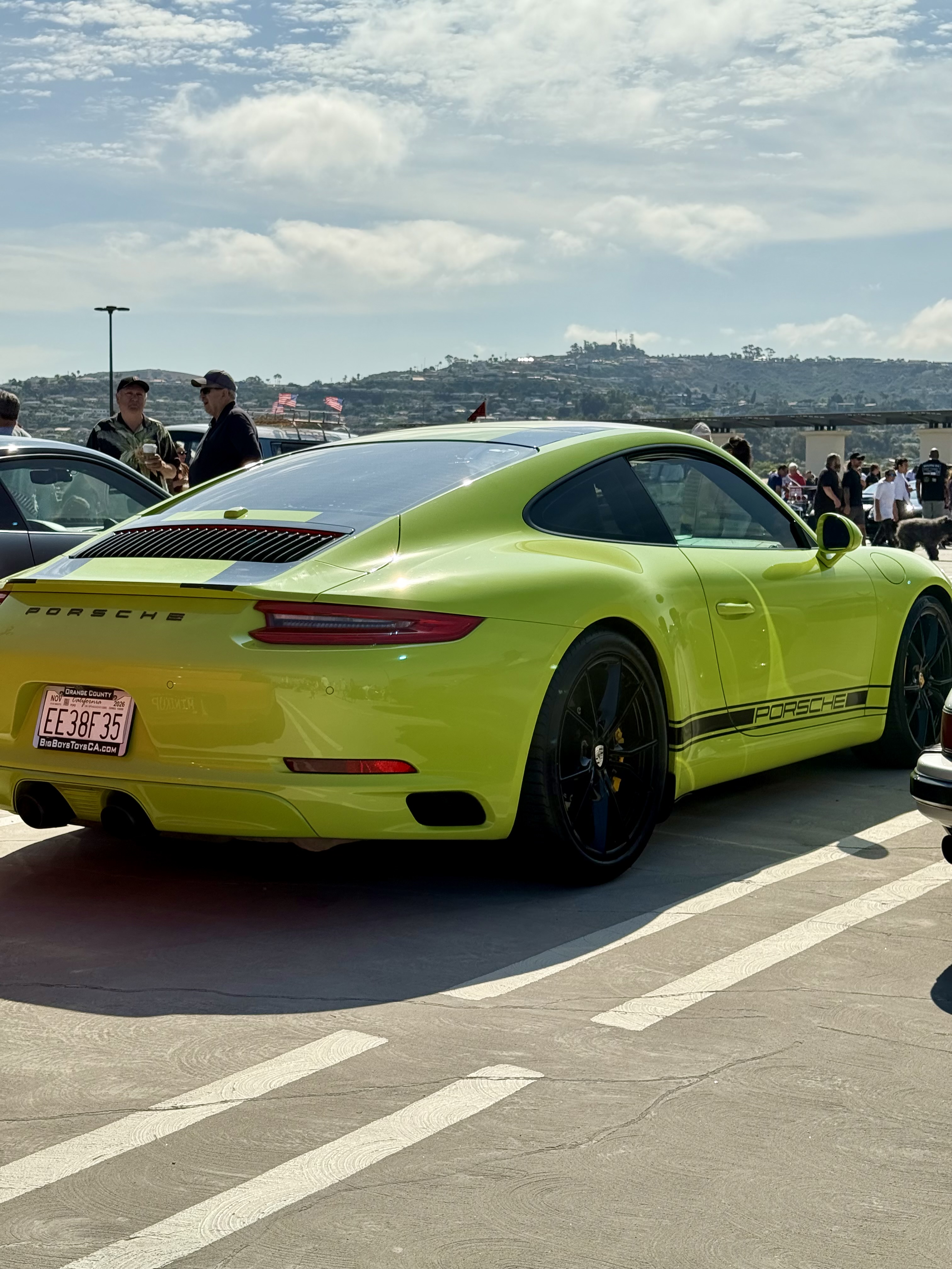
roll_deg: -1.3
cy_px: 634
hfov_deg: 30.3
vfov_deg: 39.7
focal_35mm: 48
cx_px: 476
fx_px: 1760
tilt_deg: -5.2
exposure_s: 1/3891
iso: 100
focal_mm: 6.76
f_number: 1.78
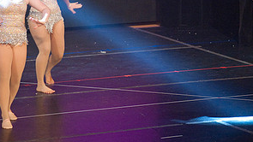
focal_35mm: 411
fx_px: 2757
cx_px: 198
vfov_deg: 3.0
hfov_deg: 5.2
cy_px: 7
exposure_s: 1/200
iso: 3200
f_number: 4
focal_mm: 200
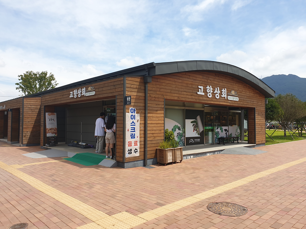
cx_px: 153
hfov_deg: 67.3
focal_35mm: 26
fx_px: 230
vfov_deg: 53.1
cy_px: 114
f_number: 2.4
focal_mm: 4.3
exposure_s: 1/1172
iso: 50
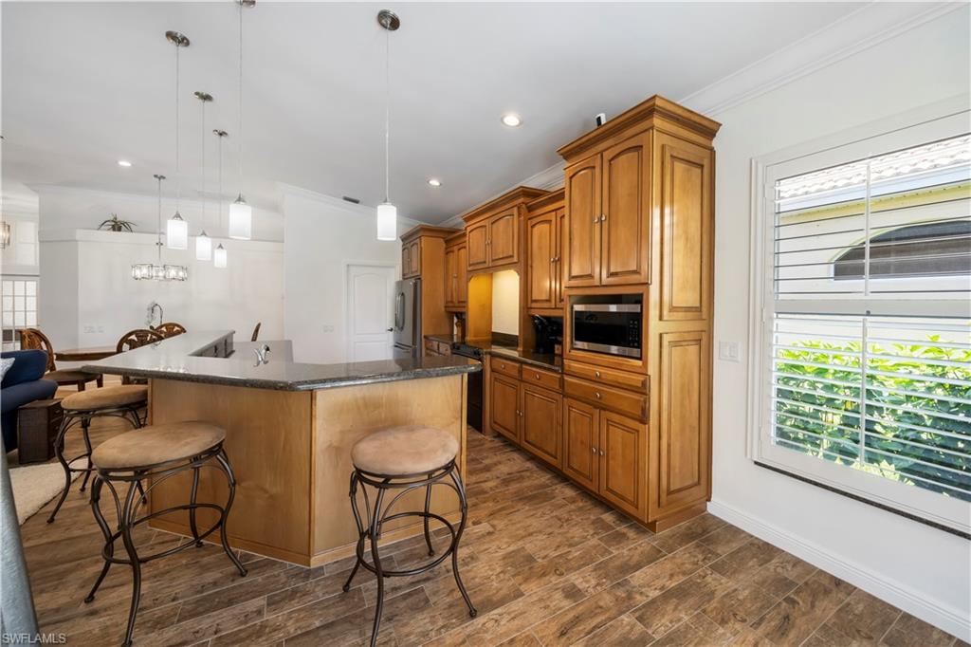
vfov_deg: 85.4
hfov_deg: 108.3
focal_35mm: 13
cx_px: 486
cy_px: 324
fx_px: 351
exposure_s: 1/25
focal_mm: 13
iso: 320
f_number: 7.1
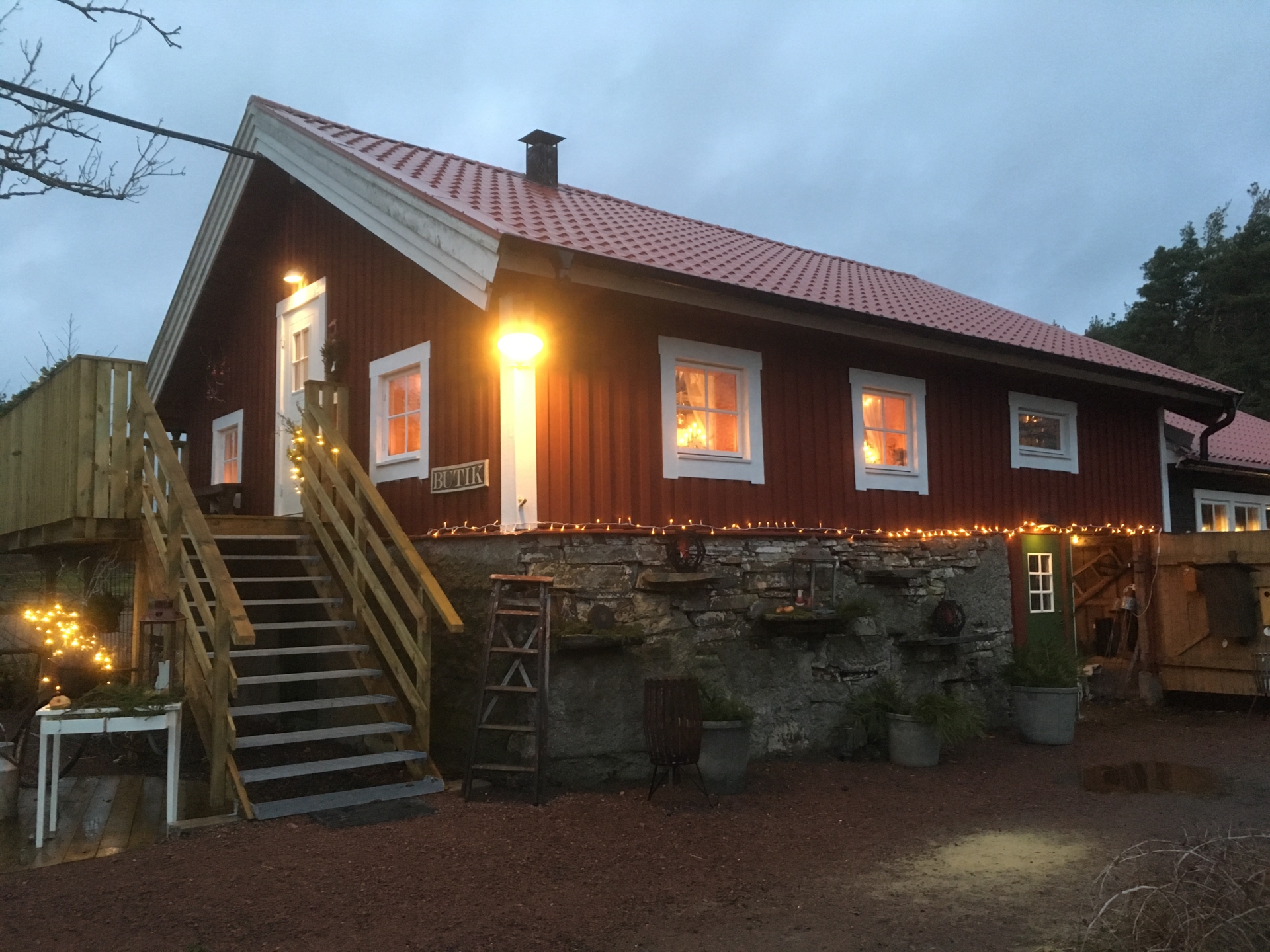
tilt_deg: +5.4
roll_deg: +0.9
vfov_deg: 48.2
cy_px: 476
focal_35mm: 29
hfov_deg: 61.7
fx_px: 1064
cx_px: 635
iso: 250
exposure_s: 1/17
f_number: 2.2
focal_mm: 4.15
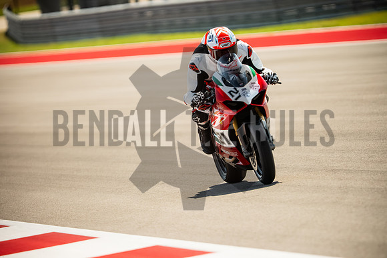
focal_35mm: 420
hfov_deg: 4.9
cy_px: 129
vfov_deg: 3.3
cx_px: 194
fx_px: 4516
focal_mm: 280
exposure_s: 1/8000
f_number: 2.8
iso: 1600
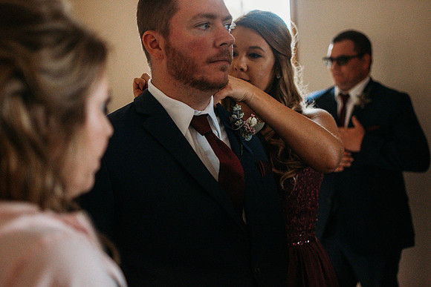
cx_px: 216
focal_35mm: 52
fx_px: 629
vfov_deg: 25.8
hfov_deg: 37.8
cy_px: 144
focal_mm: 35
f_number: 1.8
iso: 800
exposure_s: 1/800
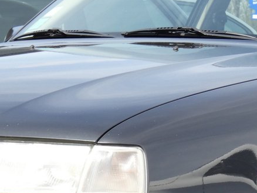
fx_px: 1736
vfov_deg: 6.3
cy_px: 195
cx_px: 188
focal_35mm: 234
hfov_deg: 8.5
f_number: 4.8
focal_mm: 17.9
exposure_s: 1/200
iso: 80
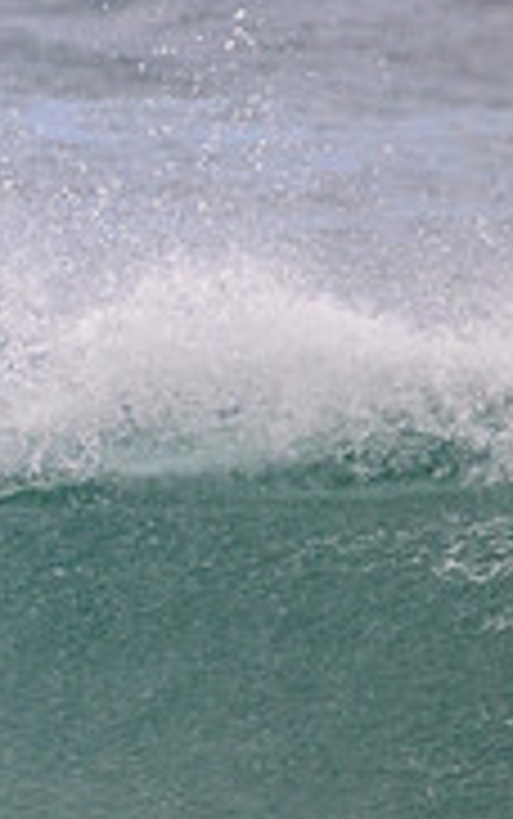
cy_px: 538
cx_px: -693
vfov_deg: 0.8
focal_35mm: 2600
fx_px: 58069
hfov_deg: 0.5
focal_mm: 800
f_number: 11
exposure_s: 1/2000
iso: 1600
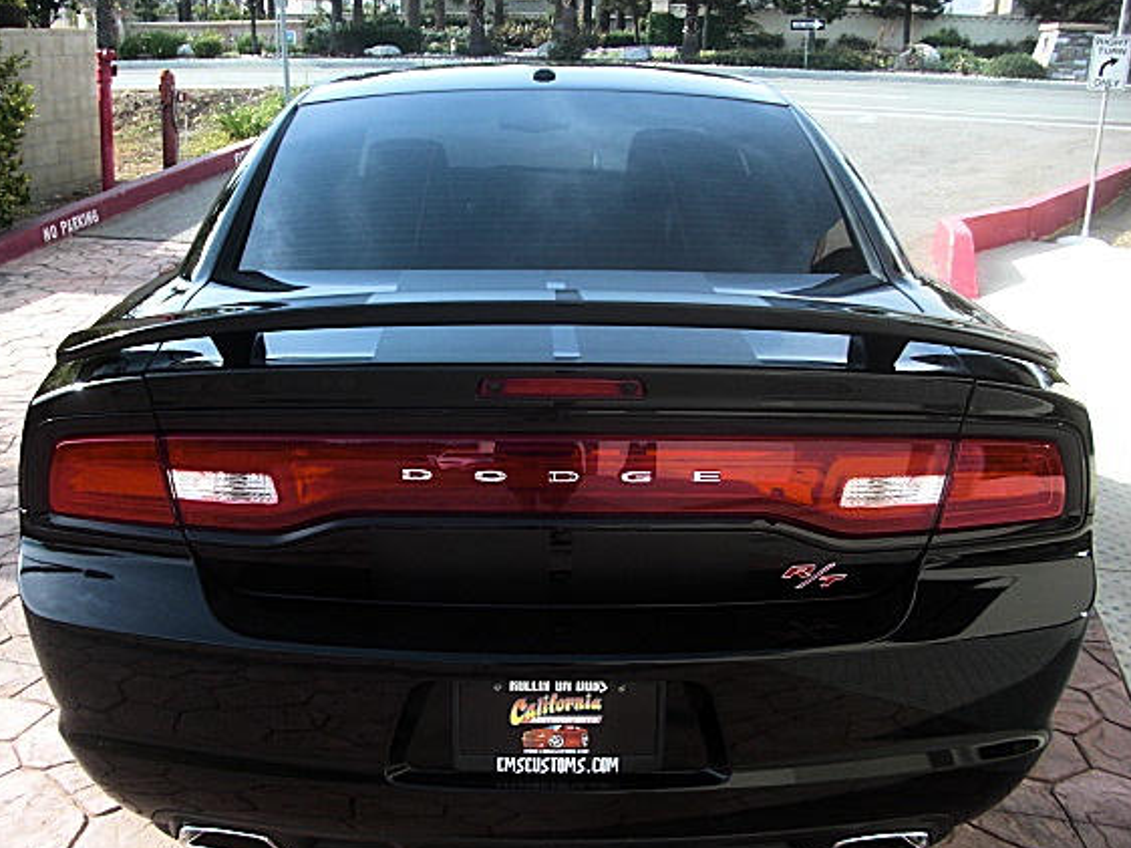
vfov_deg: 35.1
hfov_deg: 45.7
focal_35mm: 41
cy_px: 471
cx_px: 507
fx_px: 1339
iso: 50
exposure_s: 1/200
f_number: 2.8
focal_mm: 6.3
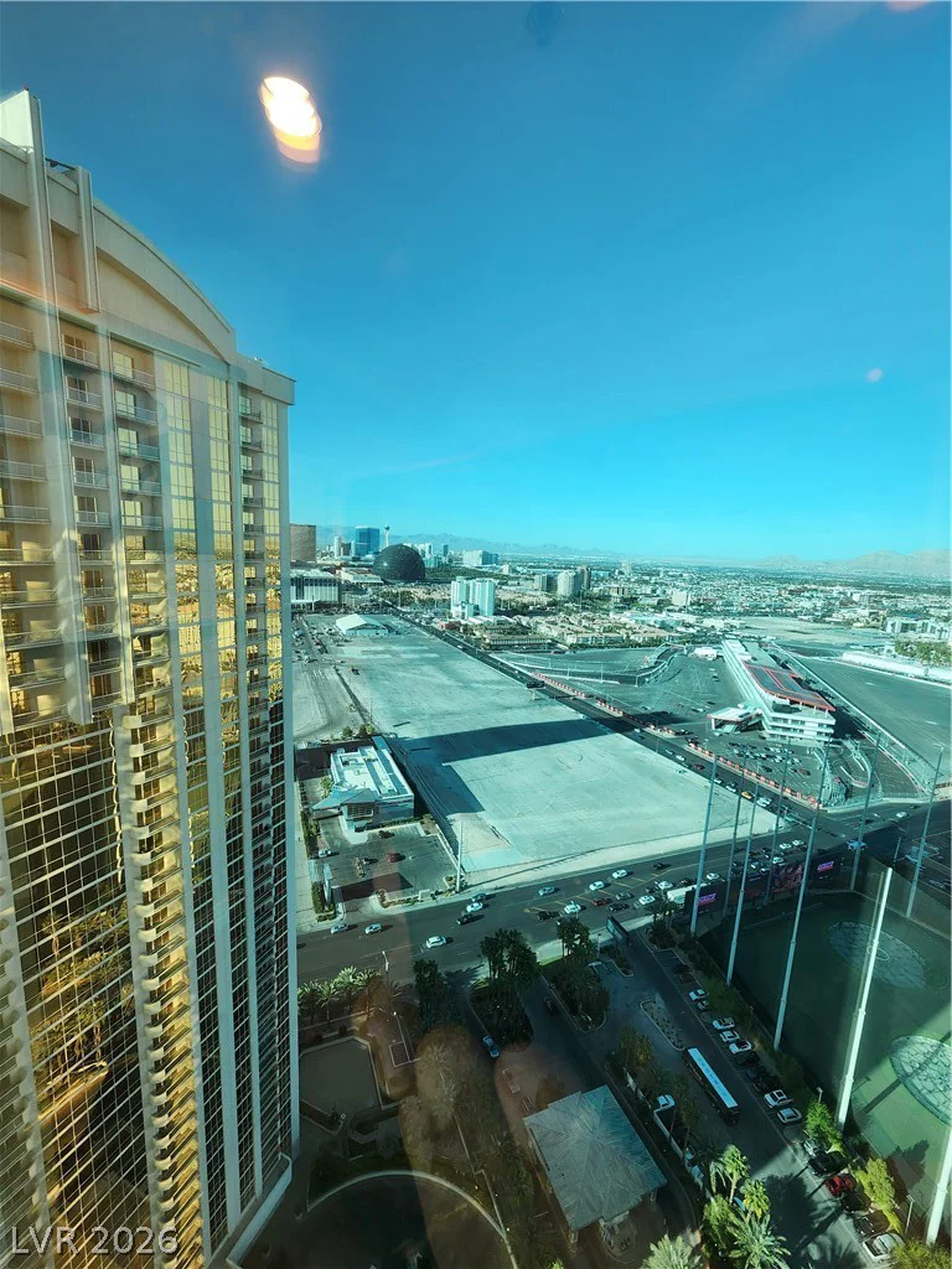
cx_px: 476
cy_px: 634
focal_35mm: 13
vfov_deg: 106.2
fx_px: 477
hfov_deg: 89.9
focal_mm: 2.2
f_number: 2.2
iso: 64
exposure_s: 1/120
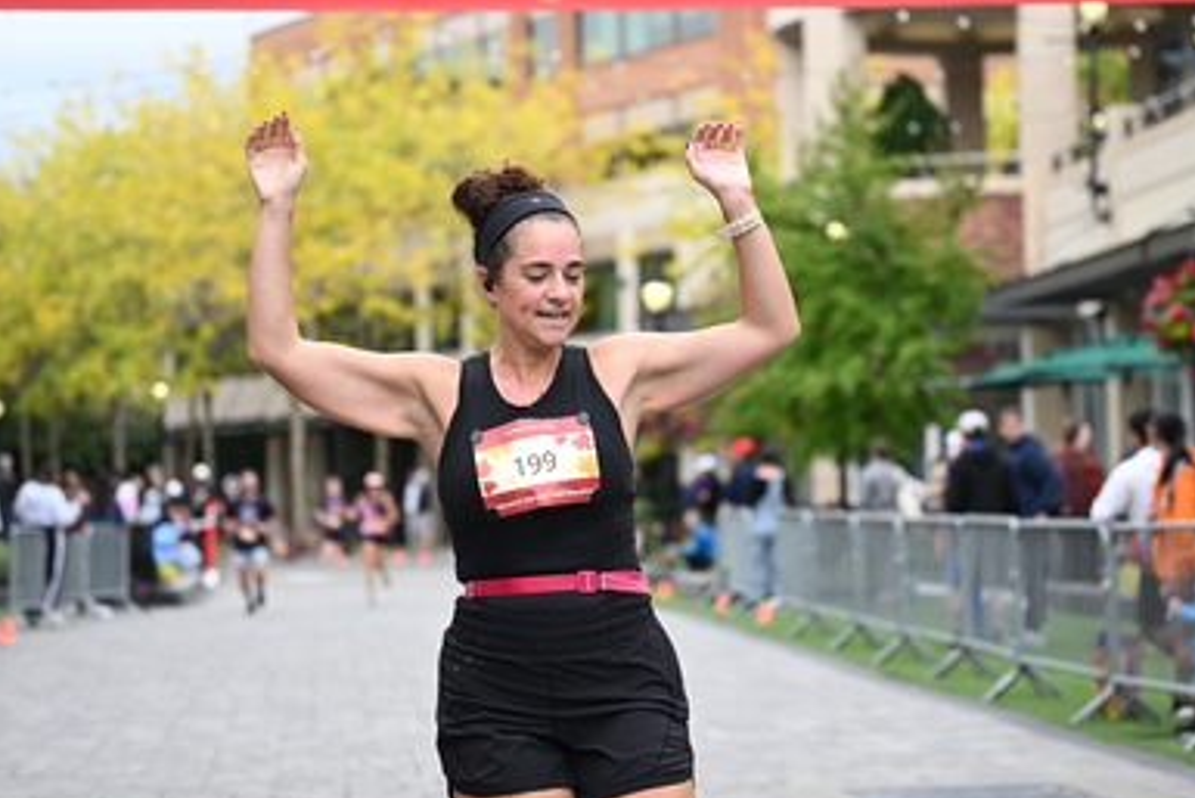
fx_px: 3321
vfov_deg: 13.7
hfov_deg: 20.4
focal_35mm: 100
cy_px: 371
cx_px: 646
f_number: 2.8
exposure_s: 1/2000
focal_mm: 70
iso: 640
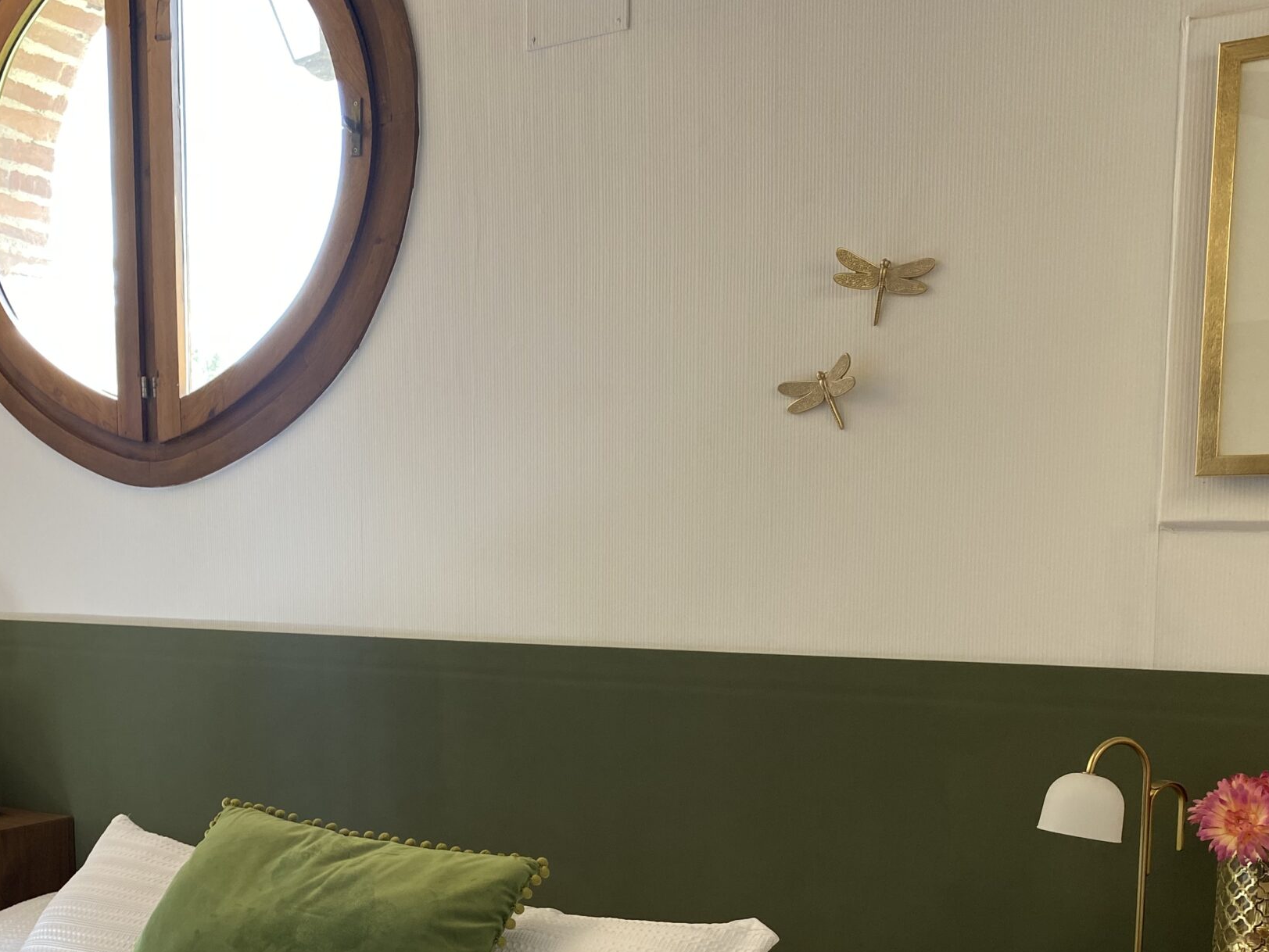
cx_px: 522
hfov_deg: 45.6
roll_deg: -0.2
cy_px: 750
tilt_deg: -7.9
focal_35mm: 41
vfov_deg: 34.2
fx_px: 1503
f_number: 1.8
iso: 80
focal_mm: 4.25
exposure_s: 1/100
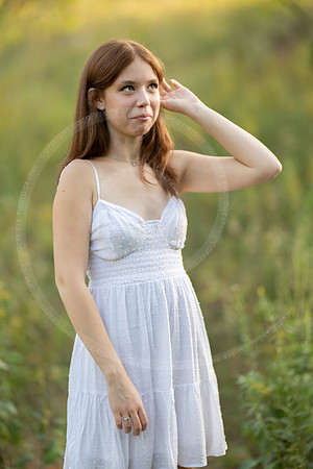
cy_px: 234
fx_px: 1108
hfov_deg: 16.1
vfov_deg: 23.9
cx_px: 156
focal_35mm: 85
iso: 100
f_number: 1.2
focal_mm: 85
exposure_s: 1/800
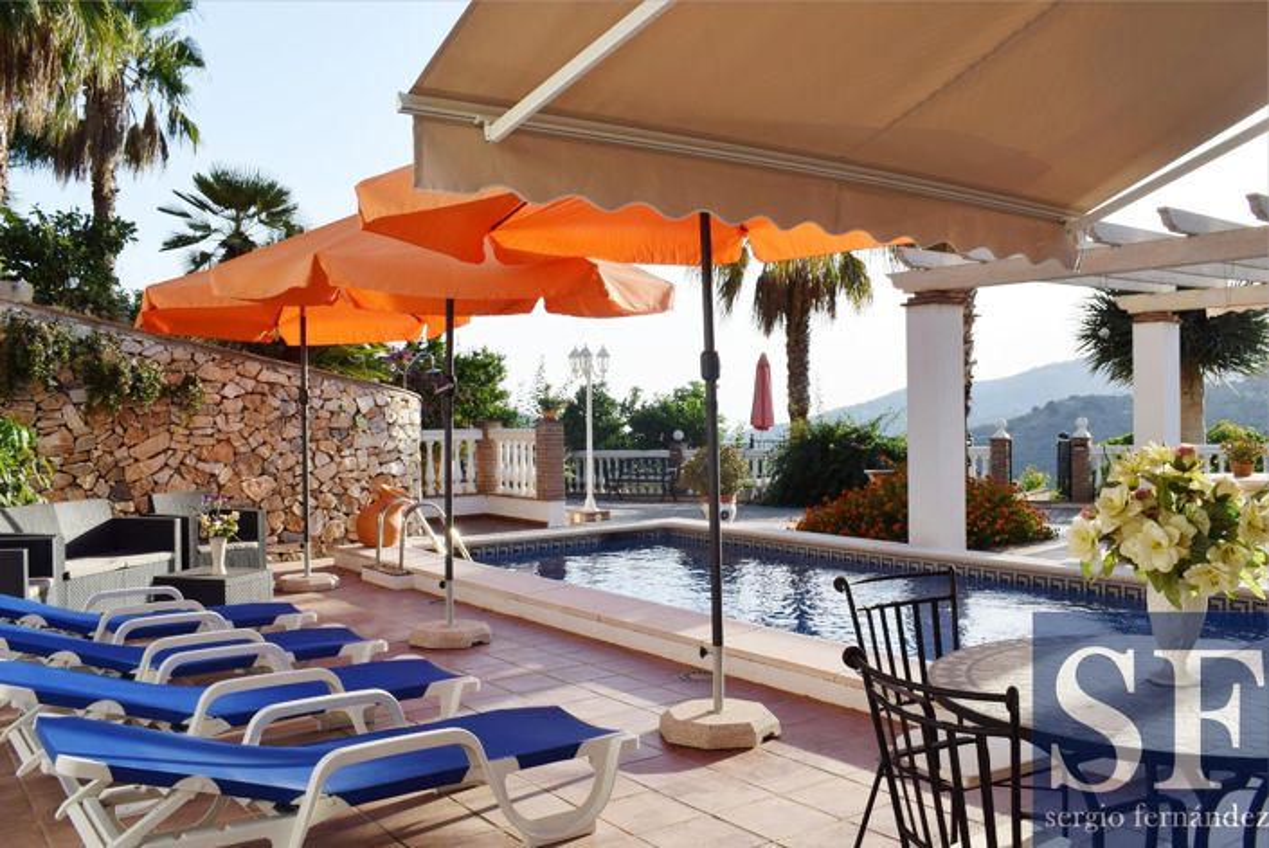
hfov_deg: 61.9
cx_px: 634
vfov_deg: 43.7
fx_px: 1058
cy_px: 424
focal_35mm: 30
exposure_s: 1/320
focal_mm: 20
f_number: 9
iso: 200
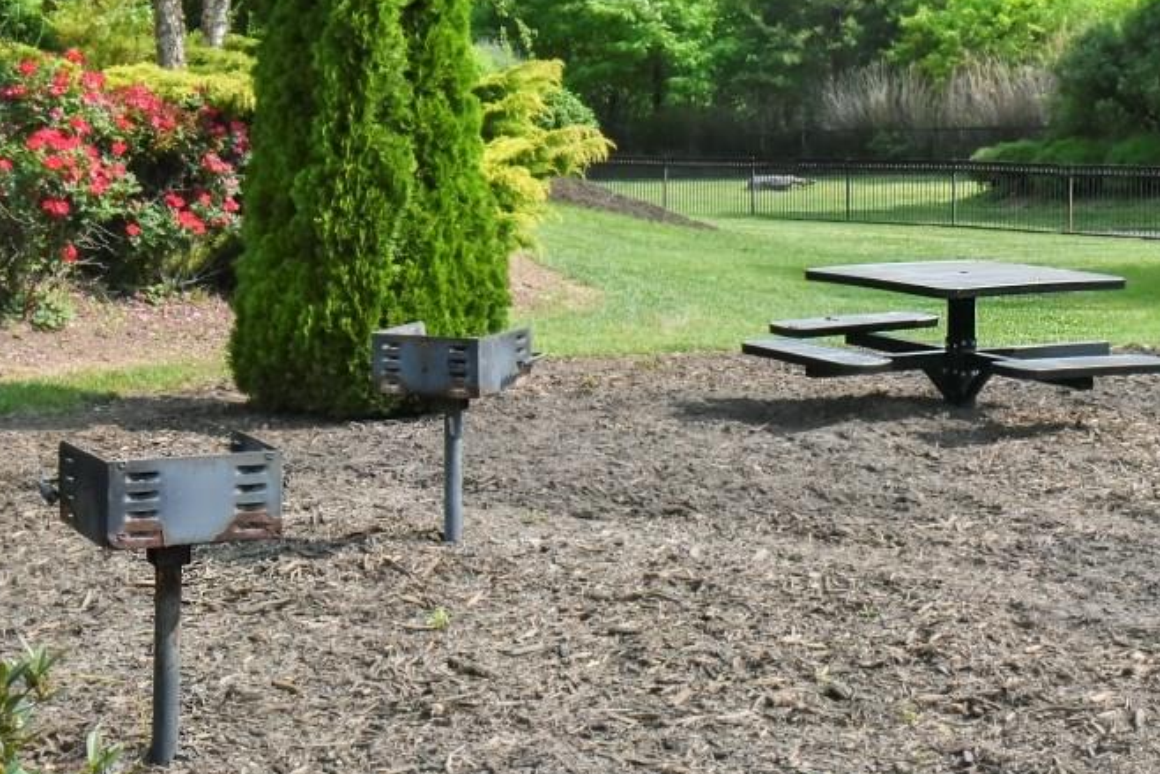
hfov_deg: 25.0
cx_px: 661
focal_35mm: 81
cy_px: 217
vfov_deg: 16.8
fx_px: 2610
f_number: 22
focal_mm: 52
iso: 4000
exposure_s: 1/500
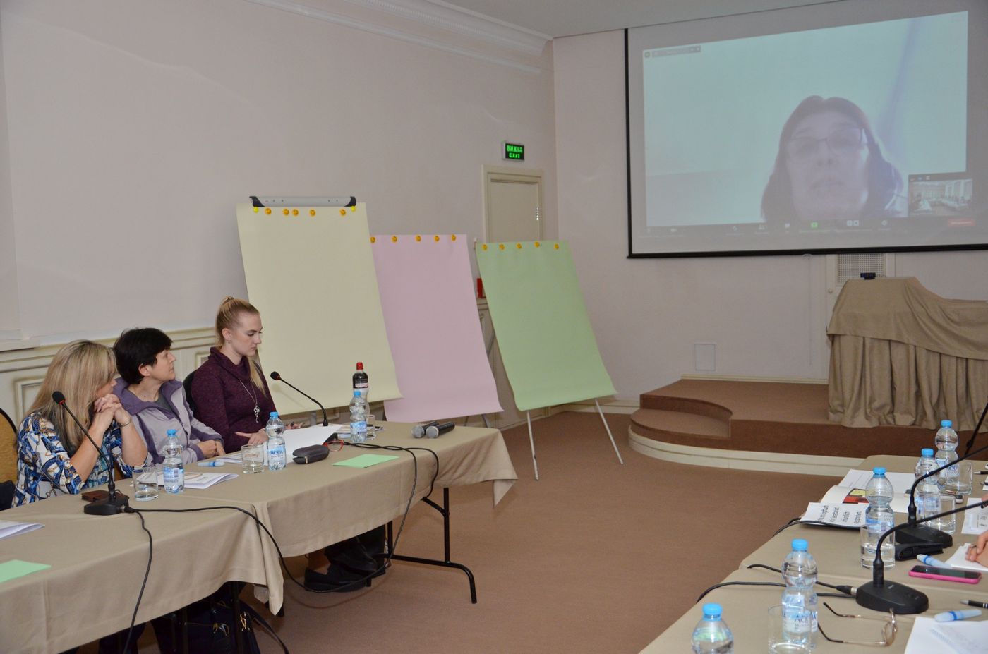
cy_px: 327
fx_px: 1068
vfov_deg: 34.1
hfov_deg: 49.6
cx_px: 494
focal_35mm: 39
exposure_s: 1/250
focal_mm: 26
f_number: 4
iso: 800
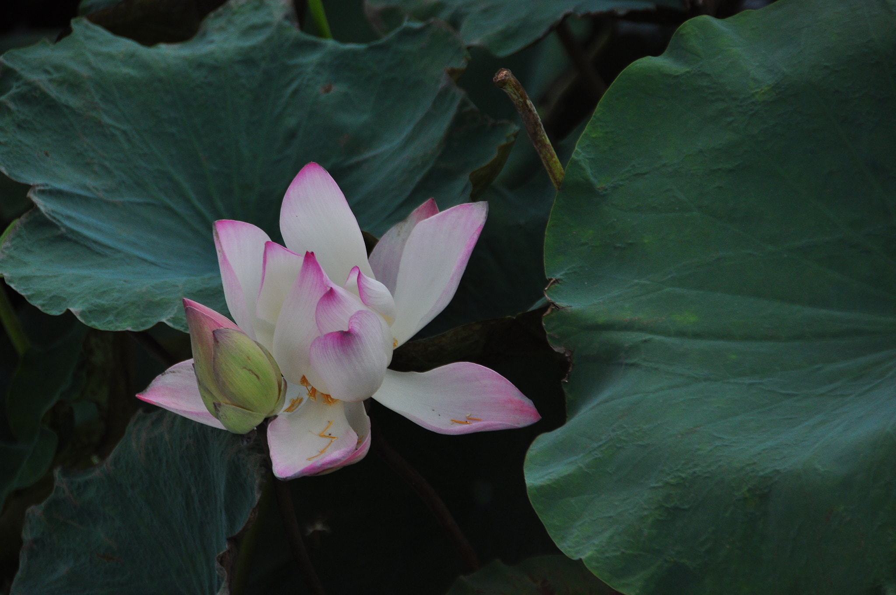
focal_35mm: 255
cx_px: 448
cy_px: 298
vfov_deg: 5.4
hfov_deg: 8.1
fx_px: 6339
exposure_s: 1/125
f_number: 5.6
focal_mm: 170
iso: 400
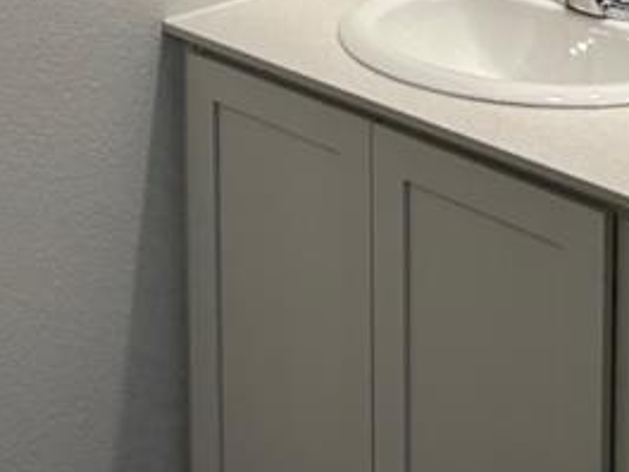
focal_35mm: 101
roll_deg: +1.4
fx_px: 1835
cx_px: 264
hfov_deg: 19.4
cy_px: -265
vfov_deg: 13.7
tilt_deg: -9.1
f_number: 1.5
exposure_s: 1/120
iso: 50
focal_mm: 5.7
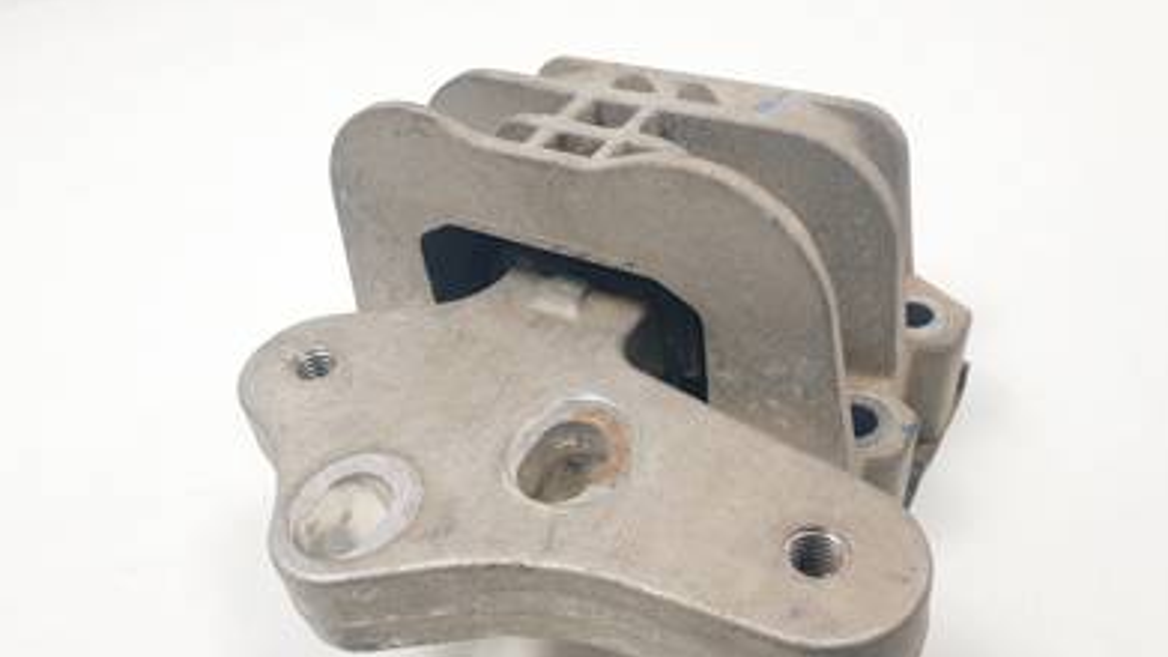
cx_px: 591
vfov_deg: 40.0
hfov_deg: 66.1
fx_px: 898
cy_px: 394
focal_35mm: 29
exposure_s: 1/241
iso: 50
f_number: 2.4
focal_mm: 4.3
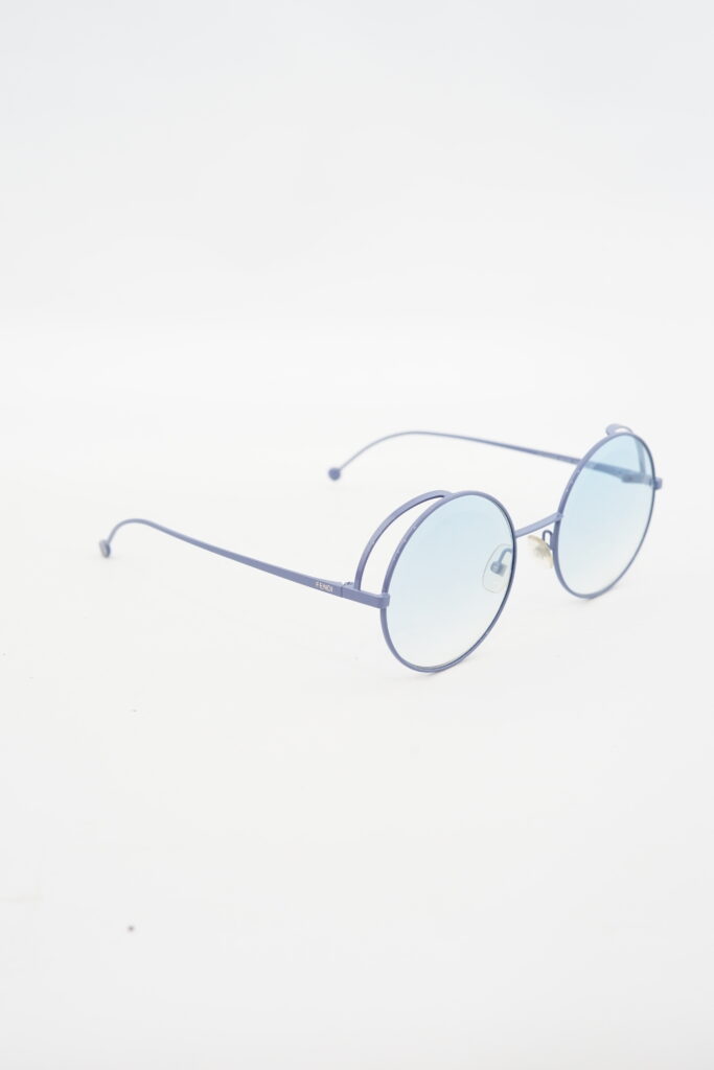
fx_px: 1487
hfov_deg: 27.0
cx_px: 357
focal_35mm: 50
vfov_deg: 39.6
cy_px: 535
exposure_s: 1/10
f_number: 6.3
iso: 640
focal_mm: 50
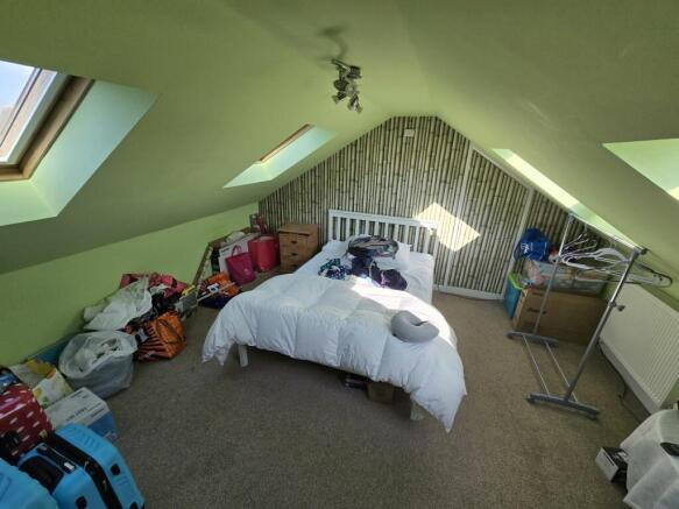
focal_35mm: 13
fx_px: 255
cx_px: 340
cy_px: 254
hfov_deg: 106.2
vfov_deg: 89.9
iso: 100
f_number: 2.2
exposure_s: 1/719
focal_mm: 2.2
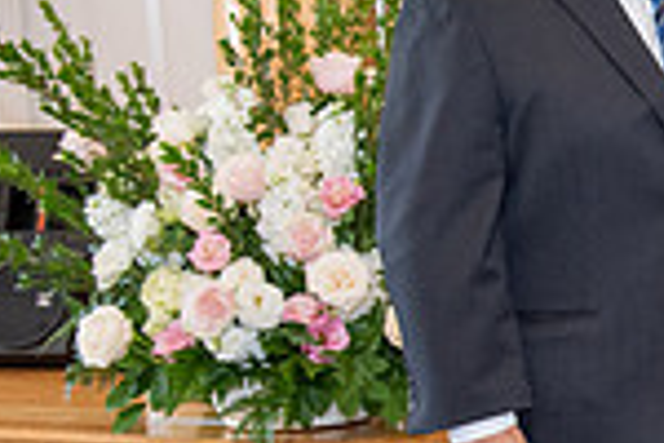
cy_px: 388
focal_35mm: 124
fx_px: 2287
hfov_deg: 14.6
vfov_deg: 11.0
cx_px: 1177
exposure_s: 1/160
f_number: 3.5
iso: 1000
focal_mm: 32
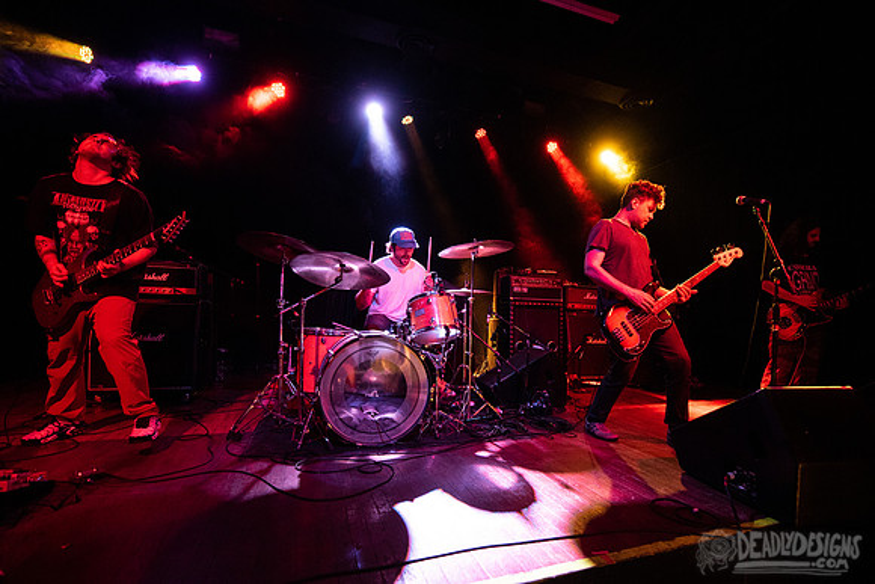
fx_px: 402
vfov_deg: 71.7
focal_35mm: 17
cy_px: 325
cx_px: 460
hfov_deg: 94.7
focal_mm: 14
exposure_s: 1/320
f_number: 3.2
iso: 3200
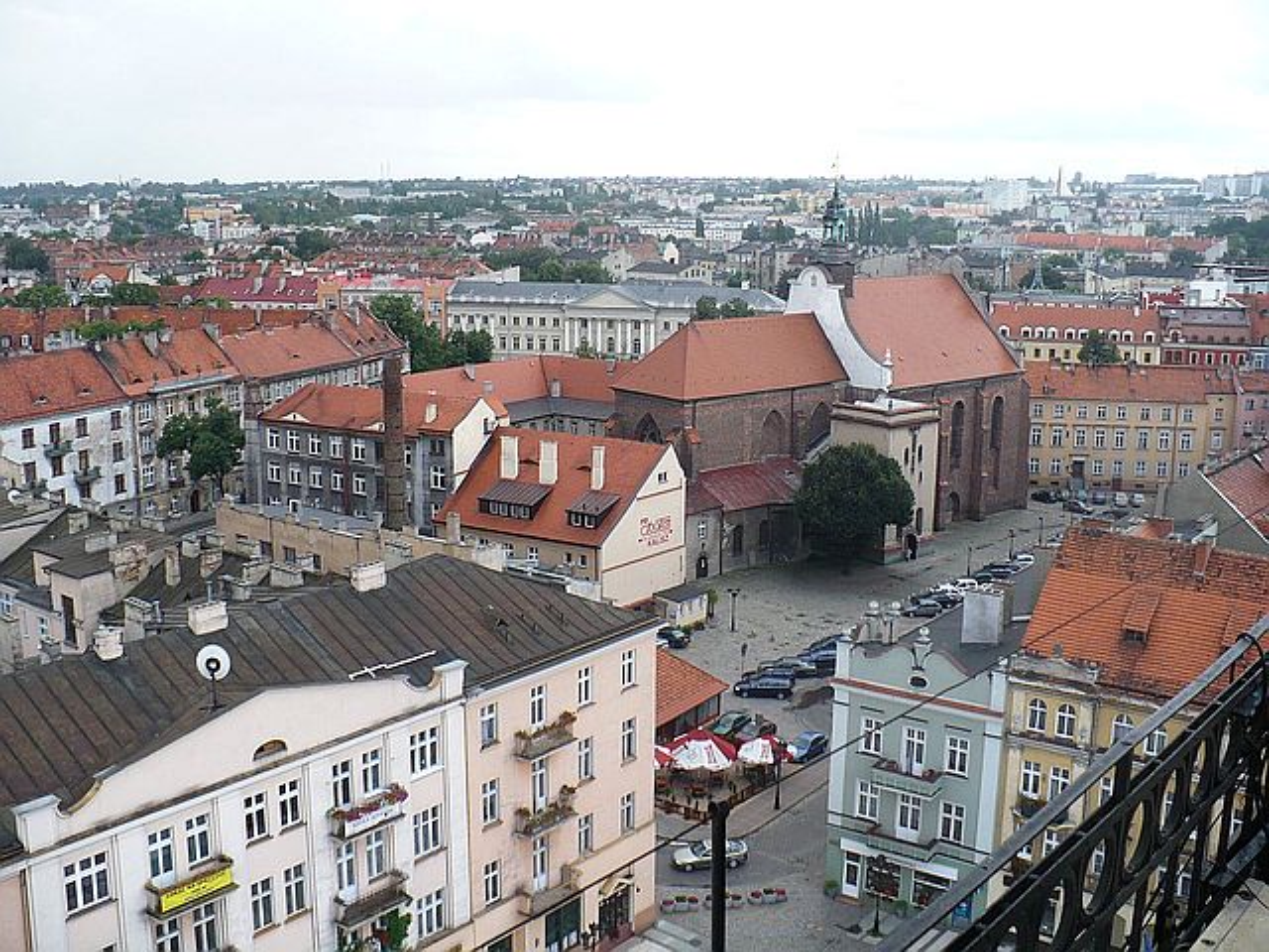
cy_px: 476
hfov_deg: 50.1
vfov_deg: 38.7
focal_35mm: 37
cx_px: 634
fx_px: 1356
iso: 100
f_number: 2.8
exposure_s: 1/320
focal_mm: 6.1
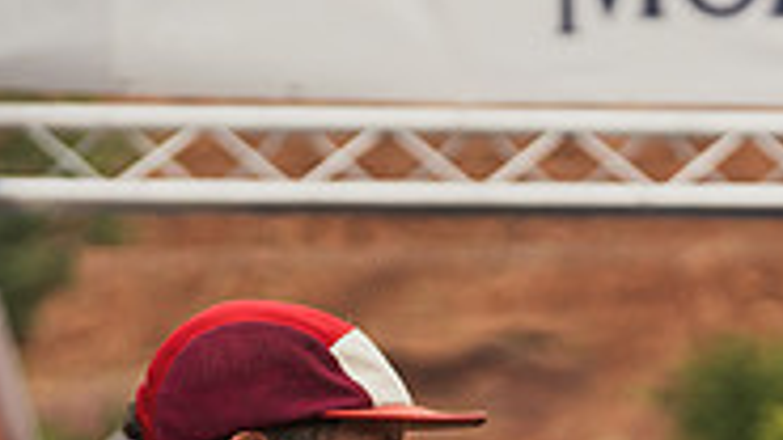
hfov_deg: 12.9
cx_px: 842
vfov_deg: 7.3
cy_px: 603
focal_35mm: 164
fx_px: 3404
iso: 400
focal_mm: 50
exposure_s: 1/4000
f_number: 2
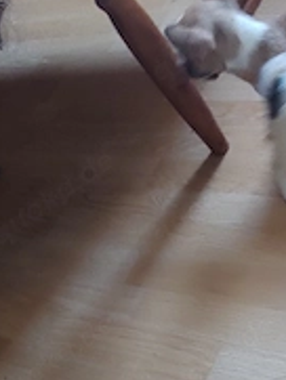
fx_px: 484
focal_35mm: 44
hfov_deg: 31.3
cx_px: 259
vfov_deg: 38.0
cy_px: 383
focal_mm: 3.49
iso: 223
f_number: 2.45
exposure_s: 1/25
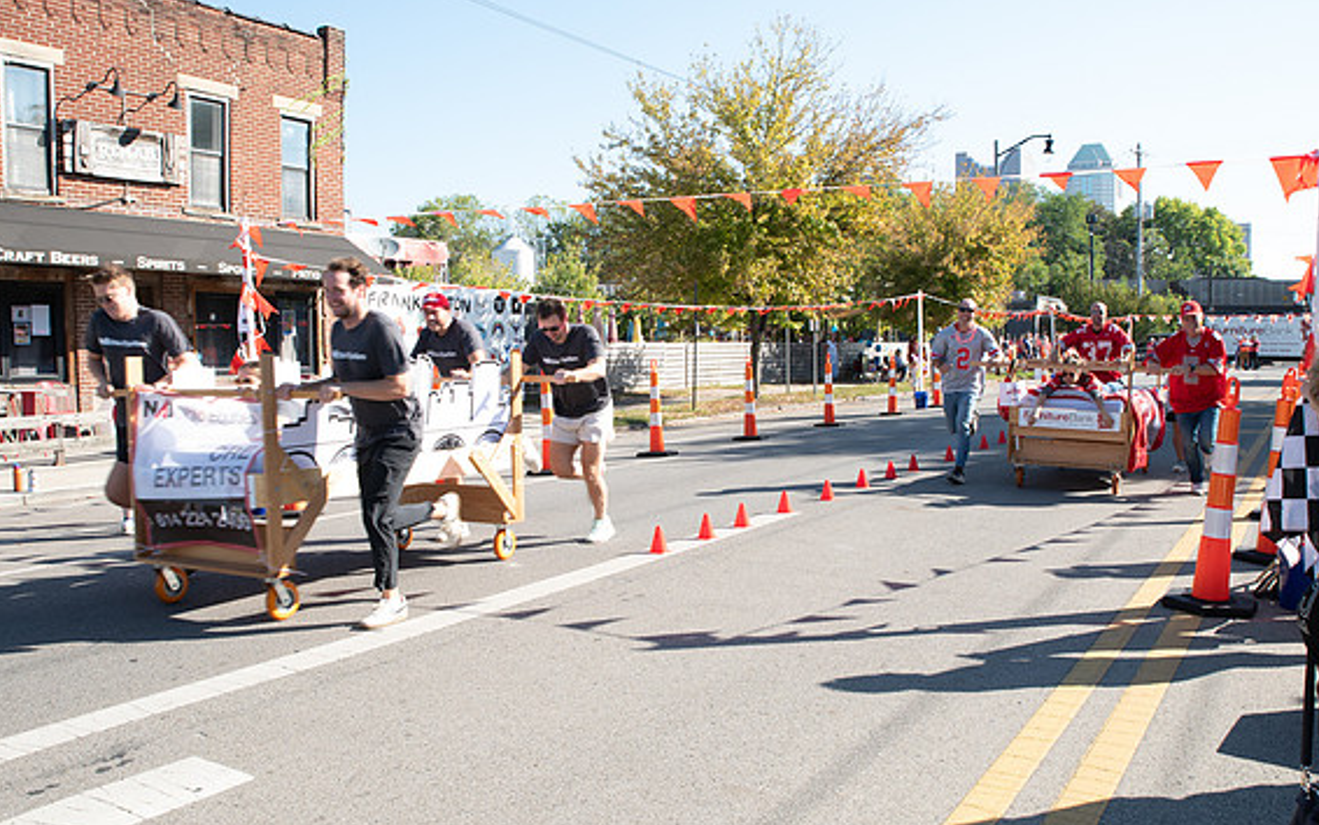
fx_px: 1151
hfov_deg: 59.6
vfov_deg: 39.4
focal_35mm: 32
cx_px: 654
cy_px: 435
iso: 320
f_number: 9
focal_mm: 24
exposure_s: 1/160
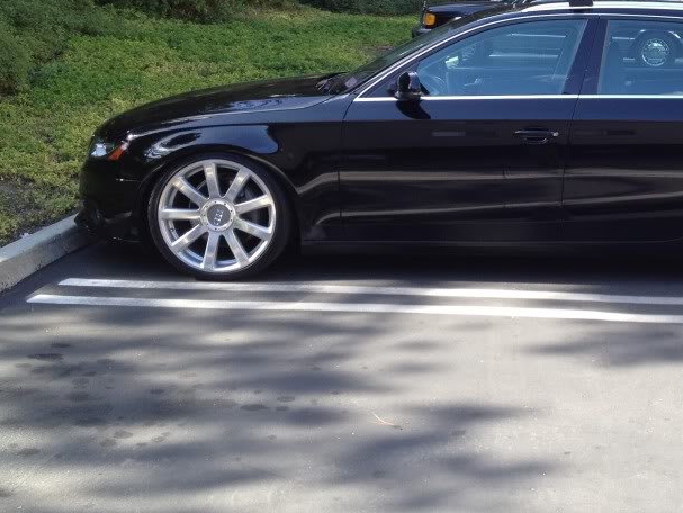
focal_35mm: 59
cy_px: 155
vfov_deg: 24.7
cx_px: 556
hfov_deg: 31.7
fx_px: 1165
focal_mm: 4.3
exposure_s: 1/229
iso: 64
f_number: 2.4
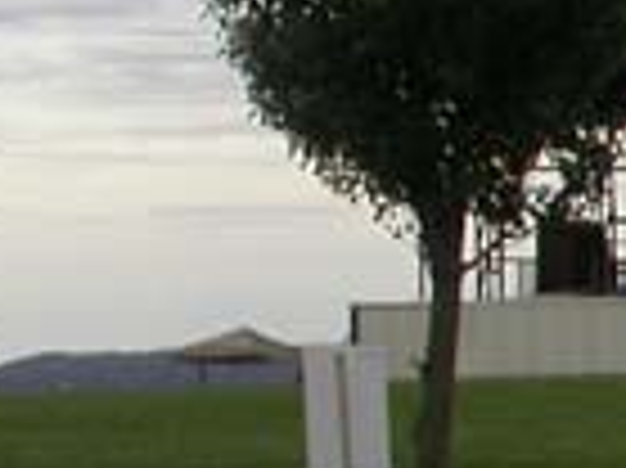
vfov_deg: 6.7
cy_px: 544
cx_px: 1410
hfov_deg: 8.4
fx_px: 3957
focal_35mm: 219
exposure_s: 1/327
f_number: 7.5
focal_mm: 7.85
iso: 100
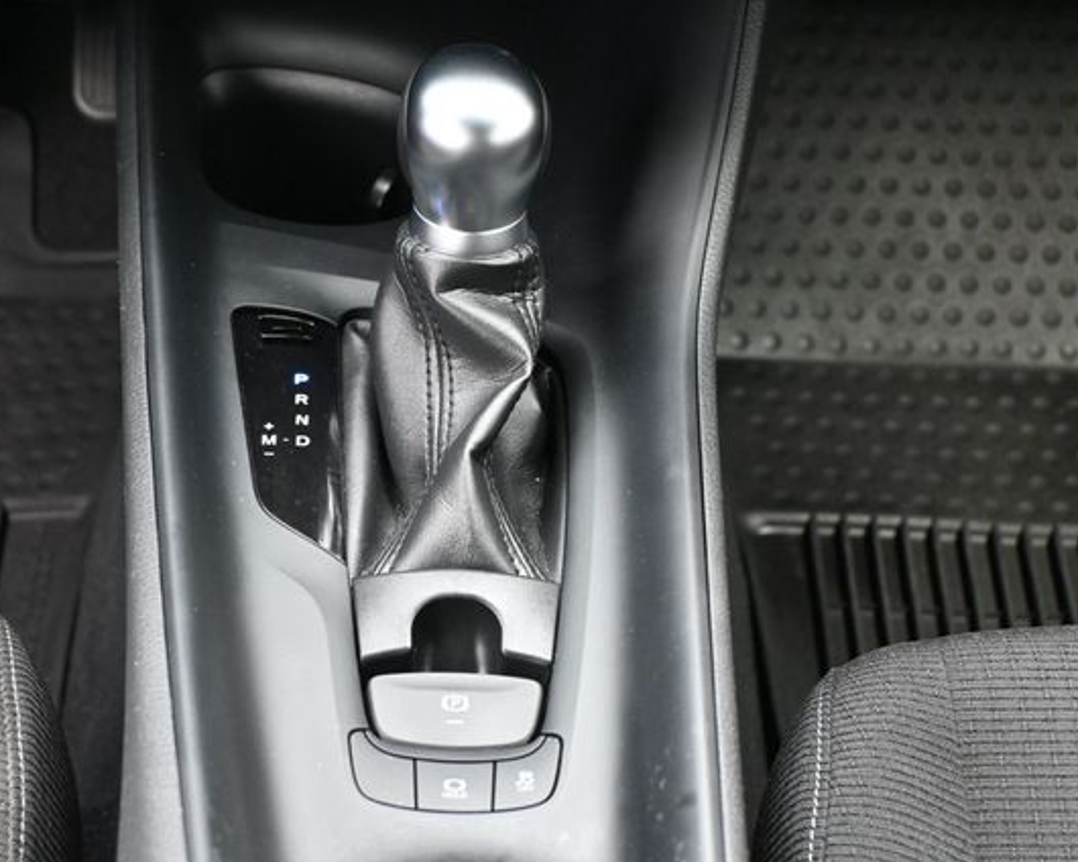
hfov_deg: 27.9
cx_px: 441
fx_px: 2170
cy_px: 431
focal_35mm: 68
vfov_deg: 22.5
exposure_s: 1/125
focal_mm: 40
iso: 3200
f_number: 5.6
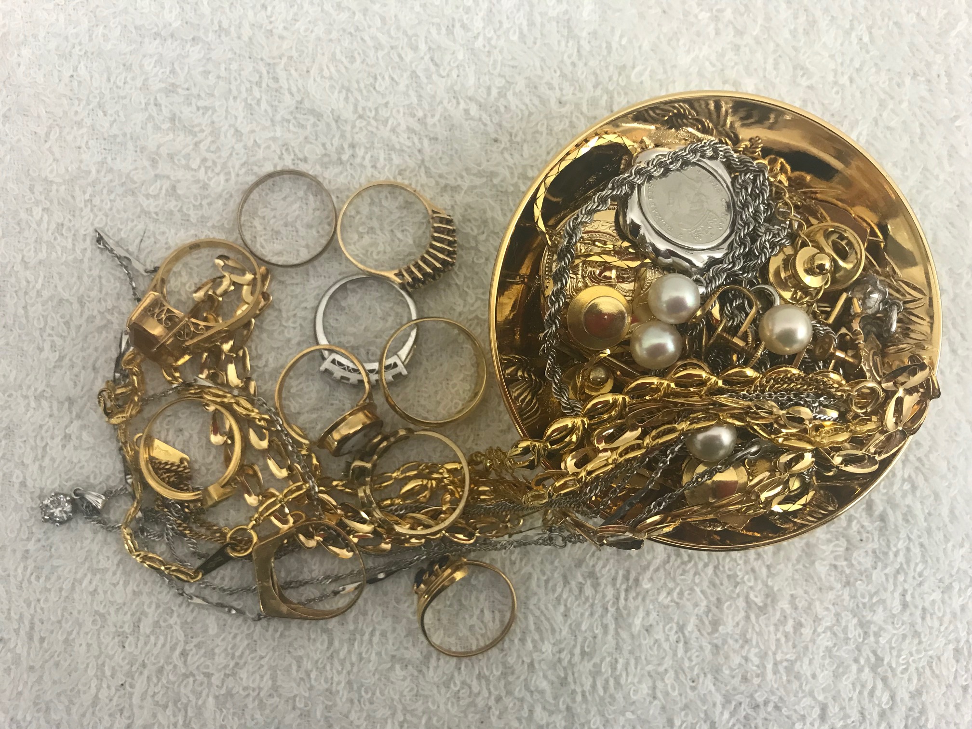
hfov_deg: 63.4
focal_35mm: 28
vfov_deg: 49.7
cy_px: 364
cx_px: 486
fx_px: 786
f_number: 1.8
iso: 25
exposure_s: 1/30
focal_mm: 3.99
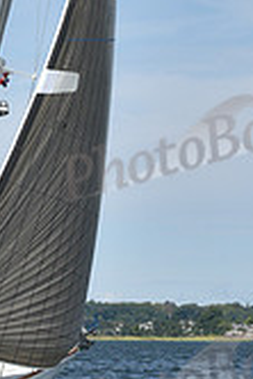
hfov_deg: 5.6
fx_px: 2577
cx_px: -56
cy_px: 57
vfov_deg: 8.4
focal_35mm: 245
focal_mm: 70
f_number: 10
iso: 320
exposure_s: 1/1000
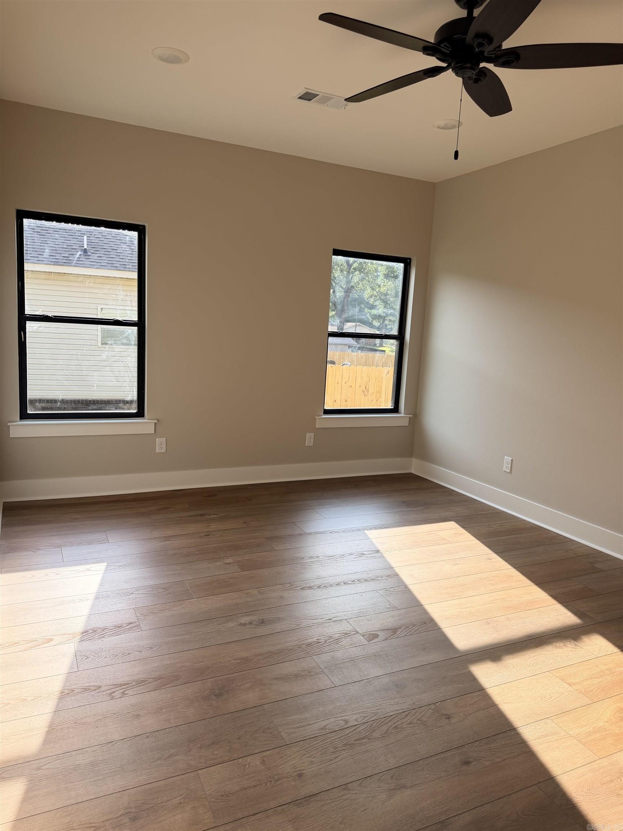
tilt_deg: -8.6
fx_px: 576
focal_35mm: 24
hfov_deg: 56.8
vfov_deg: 71.6
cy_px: 416
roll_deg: -3.2
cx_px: 312
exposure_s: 1/702
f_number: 1.78
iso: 100
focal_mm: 6.76
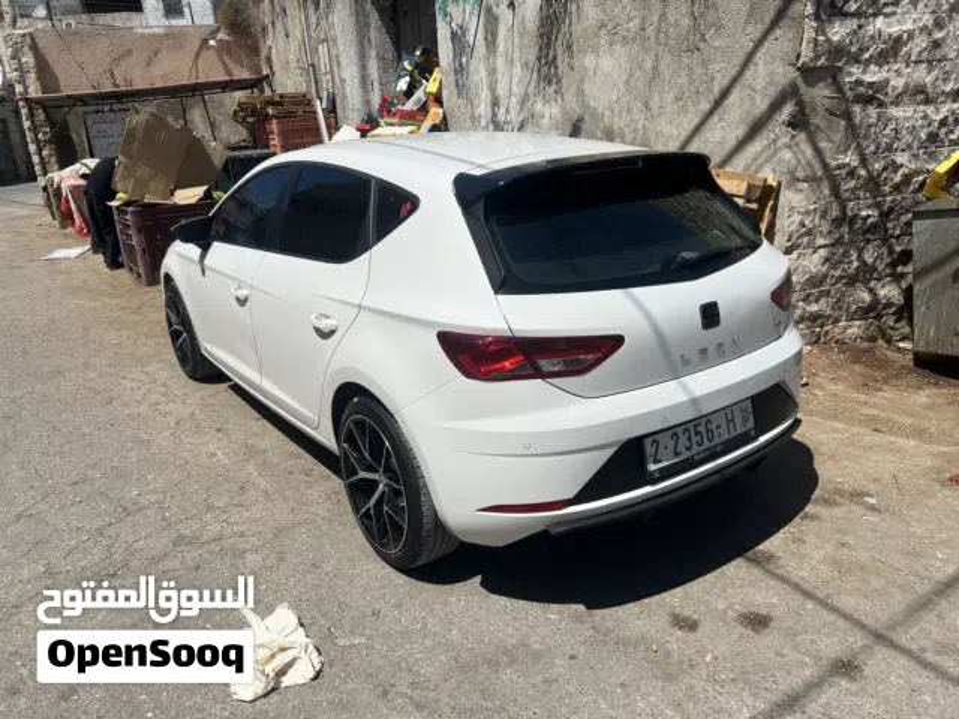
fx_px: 720
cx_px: 480
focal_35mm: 26
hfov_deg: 67.3
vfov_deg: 53.1
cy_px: 360
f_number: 1.5
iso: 50
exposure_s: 1/8000
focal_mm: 5.7
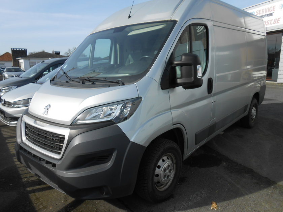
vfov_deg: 53.1
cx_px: 142
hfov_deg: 67.3
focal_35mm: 26
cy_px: 106
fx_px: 213
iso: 80
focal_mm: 4.6
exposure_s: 1/800
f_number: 3.5
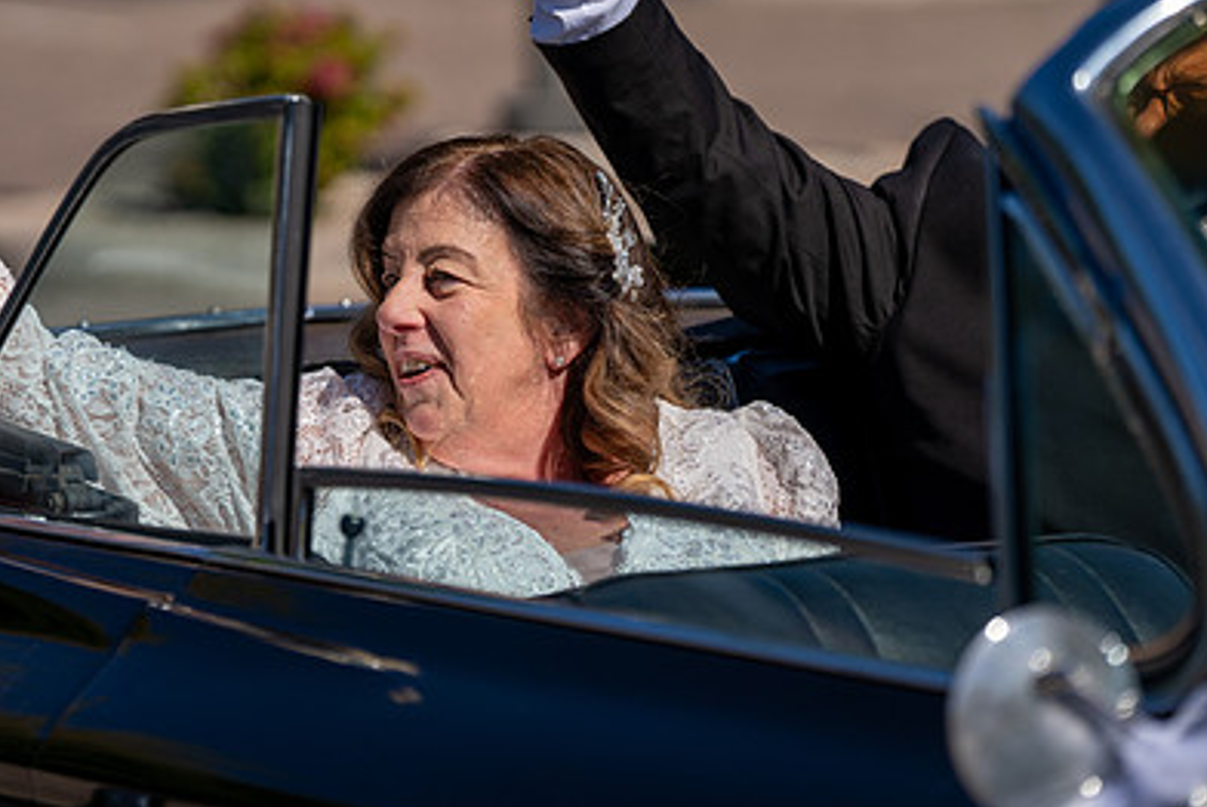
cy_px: 233
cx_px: 394
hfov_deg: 10.1
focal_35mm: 204
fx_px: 6845
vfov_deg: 6.7
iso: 100
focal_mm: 138
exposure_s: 1/3200
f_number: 3.2
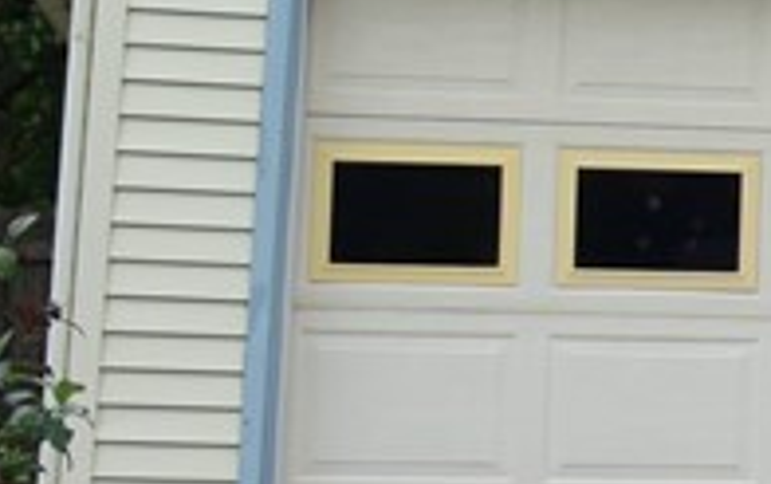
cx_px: 1542
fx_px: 3681
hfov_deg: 10.9
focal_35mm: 175
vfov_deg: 7.5
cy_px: 0
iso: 200
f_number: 3.8
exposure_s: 1/60
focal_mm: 11.6
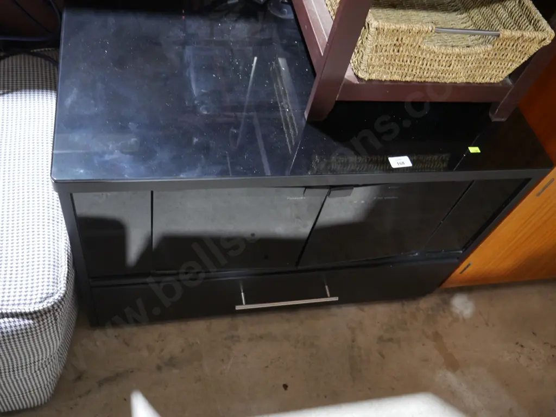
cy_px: 208
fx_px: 514
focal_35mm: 32
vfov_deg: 44.2
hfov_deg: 56.8
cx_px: 278
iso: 1600
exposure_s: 1/60
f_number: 3.6
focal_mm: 16
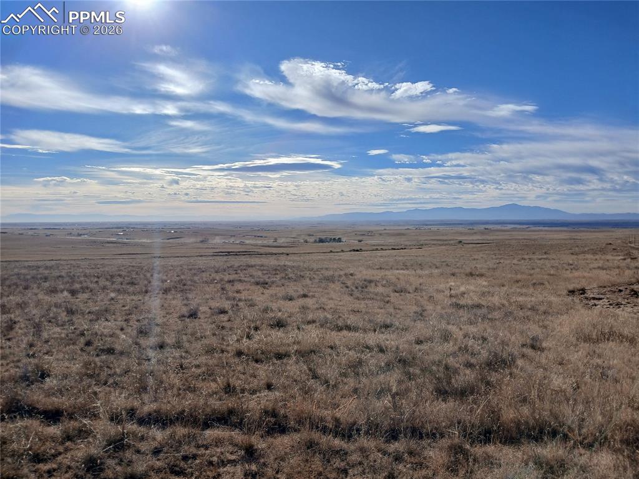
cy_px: 240
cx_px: 320
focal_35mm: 26
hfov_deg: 67.3
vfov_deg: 53.0
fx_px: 480
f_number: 1.8
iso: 20
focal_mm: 3.98
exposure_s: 1/1387
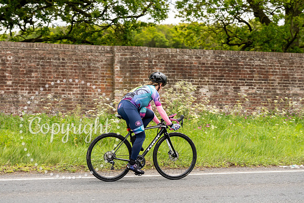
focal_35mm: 90
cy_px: 102
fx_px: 760
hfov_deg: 22.6
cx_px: 152
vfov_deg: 15.2
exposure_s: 1/1000
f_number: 4.5
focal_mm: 90
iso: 400
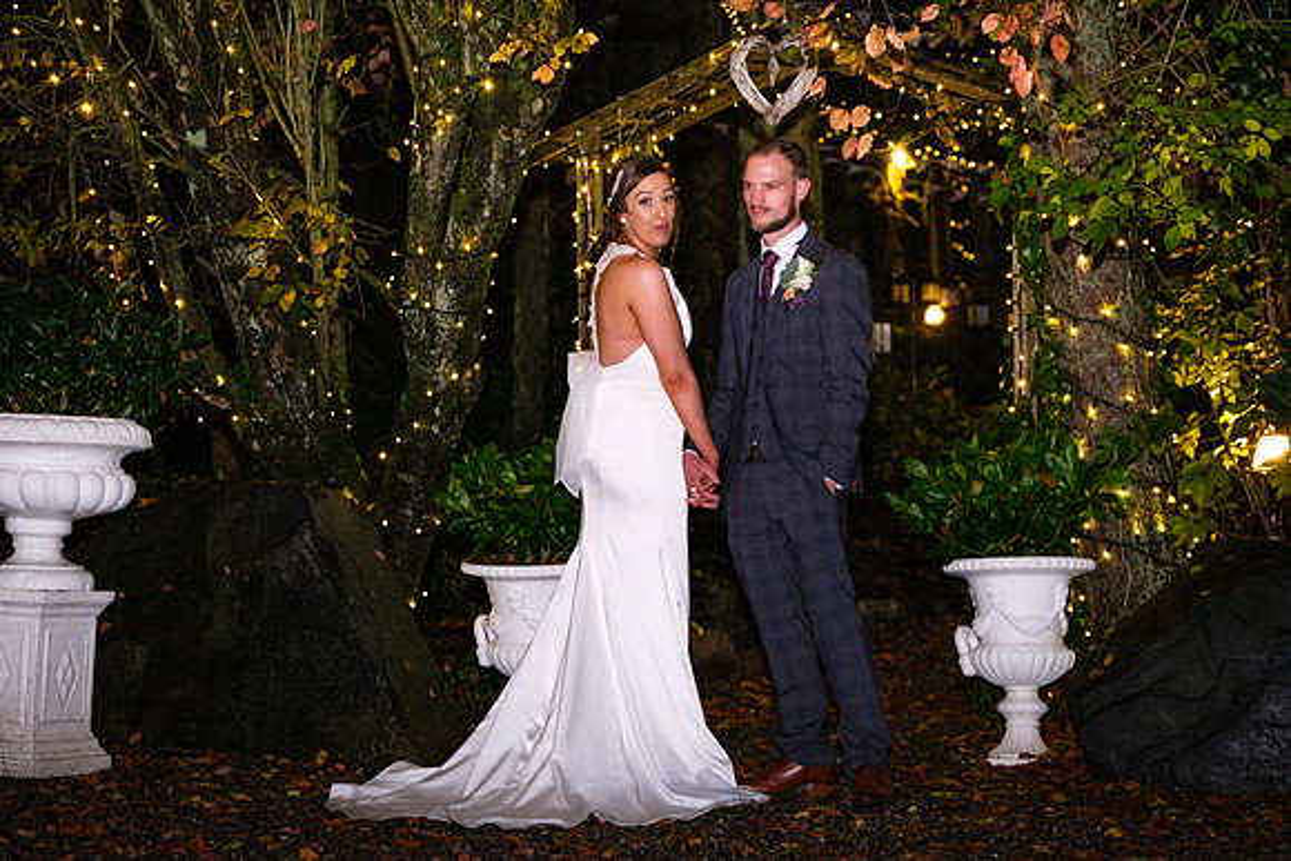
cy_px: 430
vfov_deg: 16.5
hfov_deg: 24.5
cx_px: 663
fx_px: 2972
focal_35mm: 83
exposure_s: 1/160
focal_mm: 52
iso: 2000
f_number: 2.8
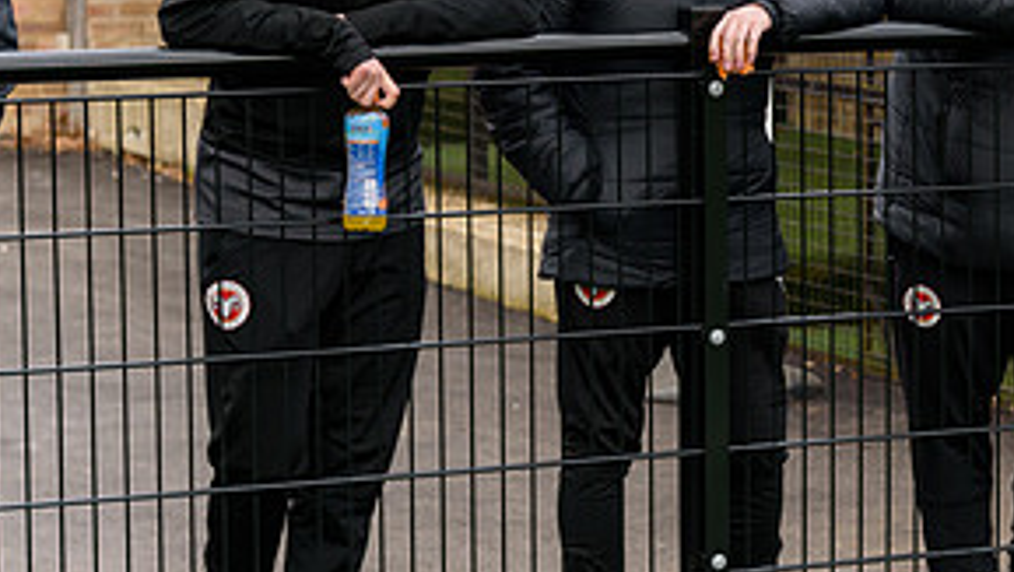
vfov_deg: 7.4
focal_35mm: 164
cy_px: 104
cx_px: 1007
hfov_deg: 12.9
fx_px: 4412
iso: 400
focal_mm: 78
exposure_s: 1/200
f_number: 4
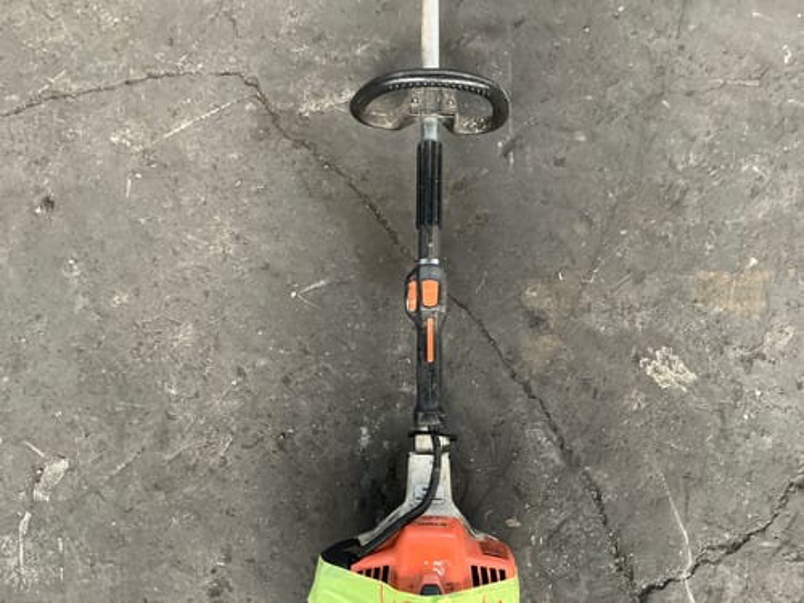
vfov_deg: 49.7
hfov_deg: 63.4
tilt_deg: -75.1
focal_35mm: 28
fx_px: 650
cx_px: 402
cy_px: 302
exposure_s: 1/53
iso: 320
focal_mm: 3
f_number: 1.8
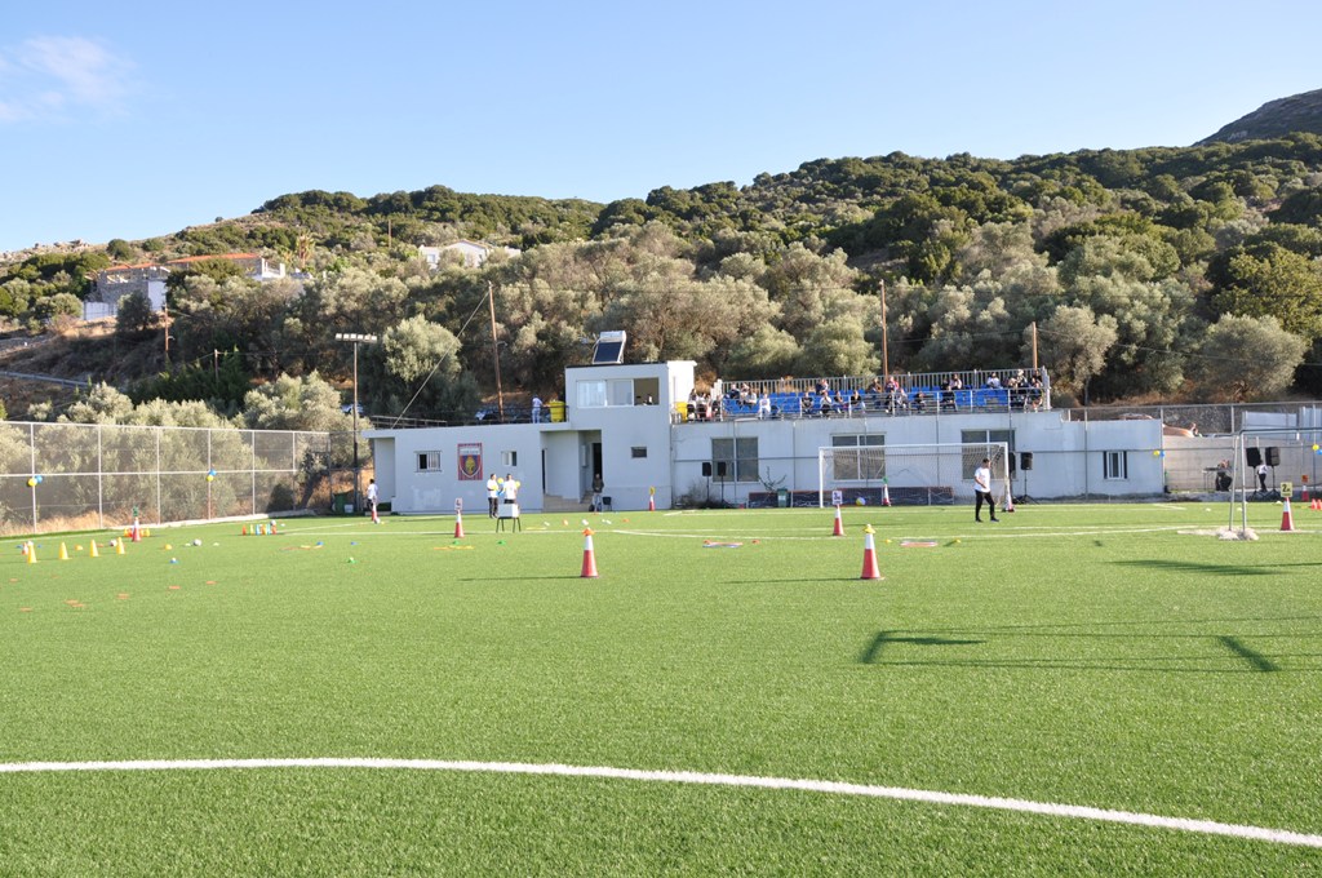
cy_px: 439
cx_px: 661
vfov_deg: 47.8
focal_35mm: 27
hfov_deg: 67.4
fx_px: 990
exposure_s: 1/125
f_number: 5.6
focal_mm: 18
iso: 250
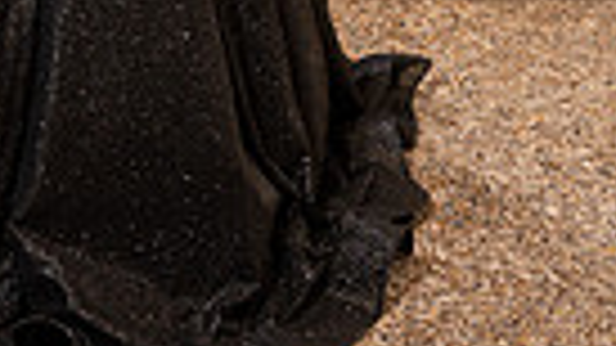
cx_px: -4
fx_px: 1960
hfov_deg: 17.4
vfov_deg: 9.2
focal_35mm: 120
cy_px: -449
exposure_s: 1/200
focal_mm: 35
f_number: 5.6
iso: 500
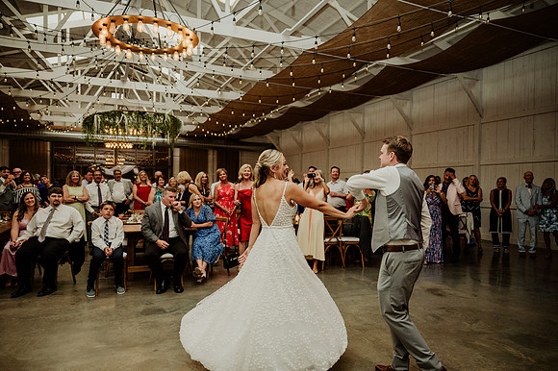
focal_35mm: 25
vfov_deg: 51.3
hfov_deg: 71.7
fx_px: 386
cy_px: 186
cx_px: 279
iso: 125
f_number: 2.8
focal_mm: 24
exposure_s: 1/200
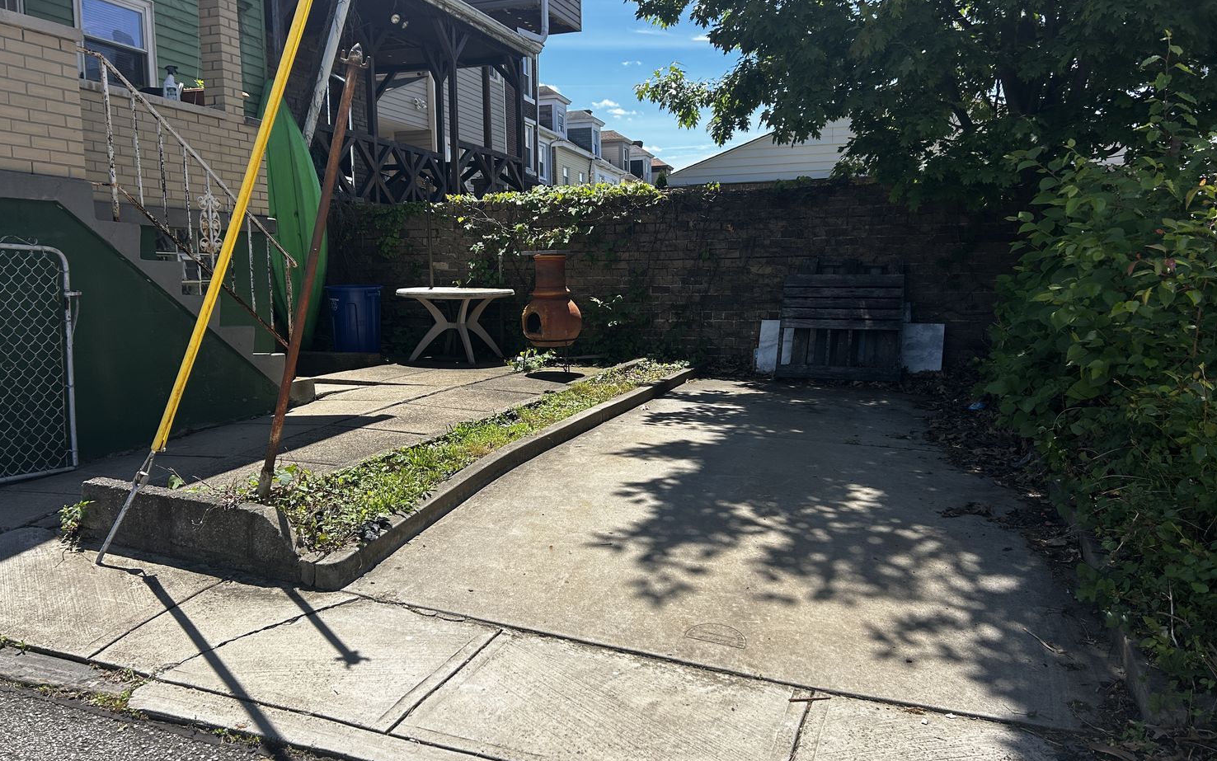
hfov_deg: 66.5
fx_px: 929
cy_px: 383
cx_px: 617
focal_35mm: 28
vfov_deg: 44.6
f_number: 1.5
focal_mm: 5.7
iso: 50
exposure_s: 1/2994
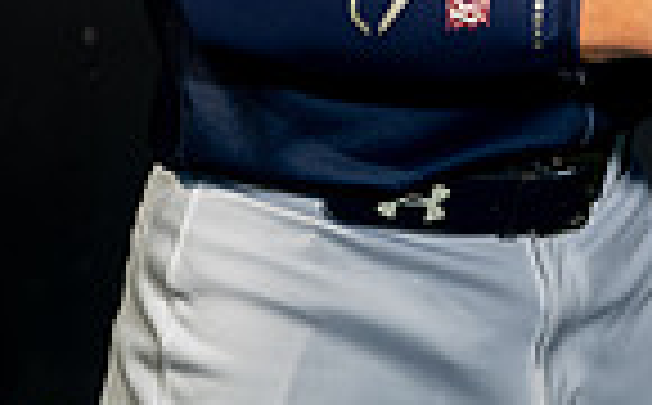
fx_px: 2926
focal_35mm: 165
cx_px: 549
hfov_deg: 12.6
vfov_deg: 7.5
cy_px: -508
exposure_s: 1/250
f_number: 4.5
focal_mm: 52
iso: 100
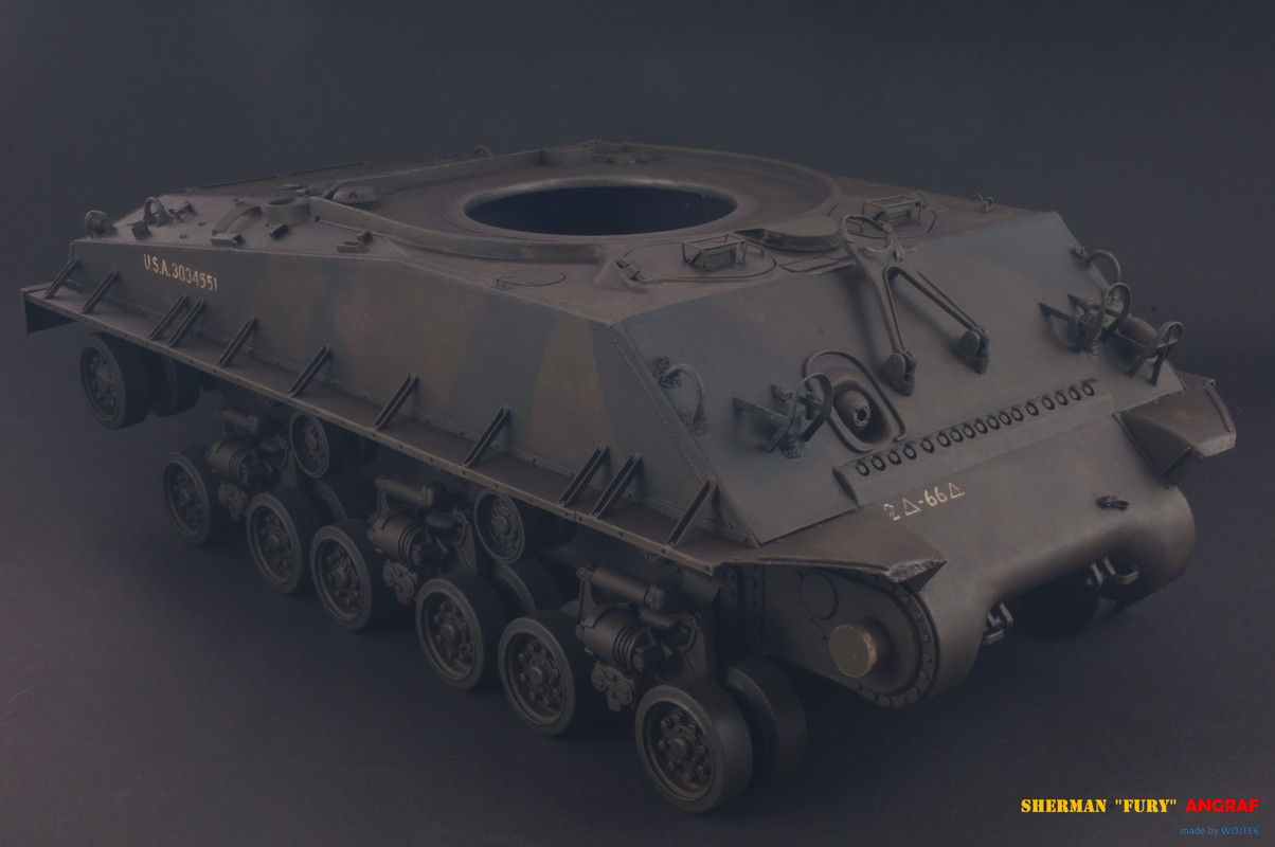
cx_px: 638
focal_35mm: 52
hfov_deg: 37.9
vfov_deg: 25.7
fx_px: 1857
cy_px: 424
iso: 160
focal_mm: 35
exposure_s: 1/1.6
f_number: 32
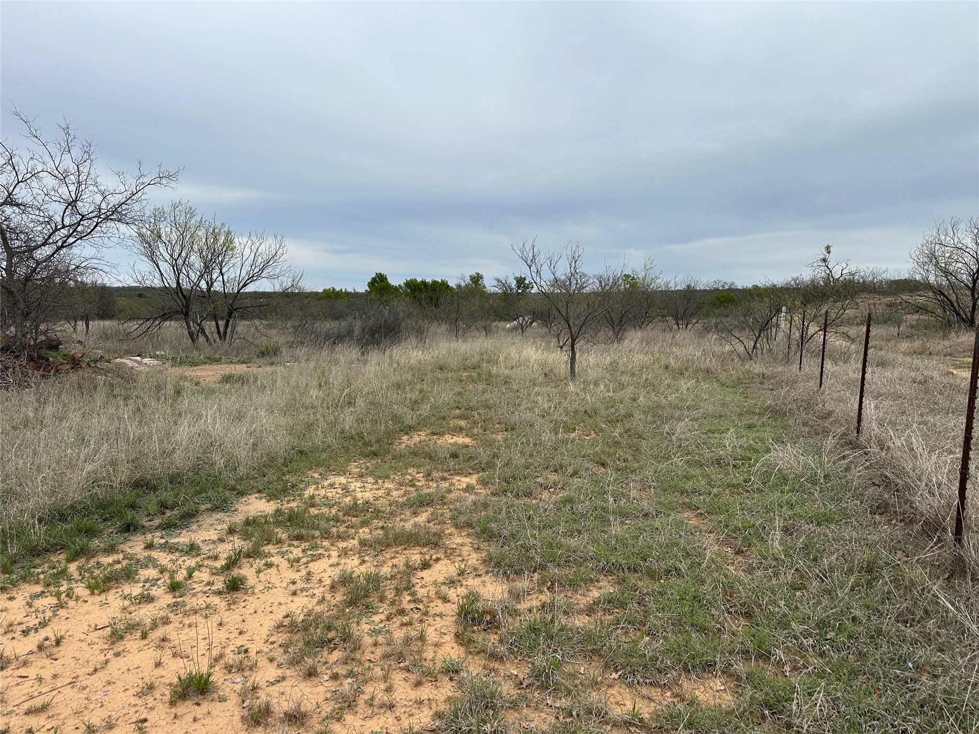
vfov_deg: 56.8
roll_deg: -0.1
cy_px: 367
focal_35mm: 24
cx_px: 490
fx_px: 679
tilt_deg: -6.1
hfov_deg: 71.6
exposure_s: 1/5000
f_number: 1.78
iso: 80
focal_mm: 6.86
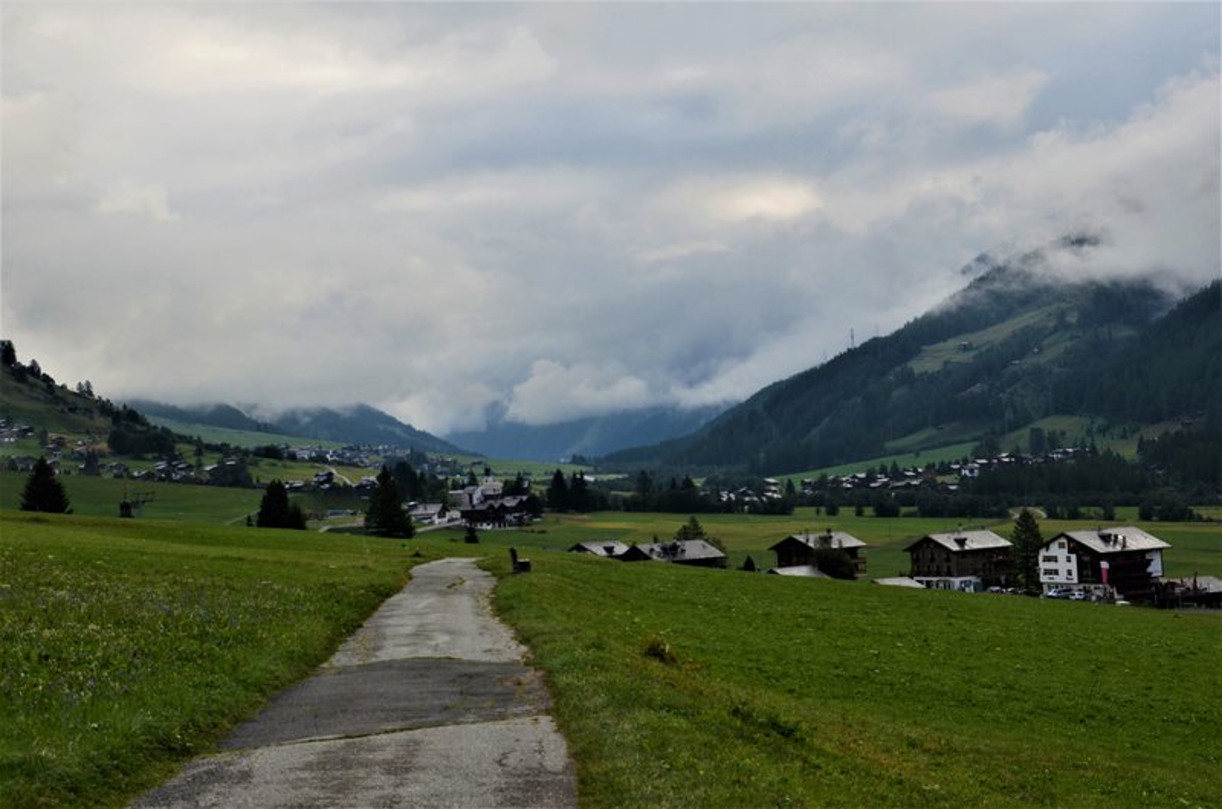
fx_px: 2134
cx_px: 611
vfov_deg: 21.5
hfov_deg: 32.0
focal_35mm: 63
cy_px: 404
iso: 320
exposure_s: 1/160
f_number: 9
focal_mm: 42
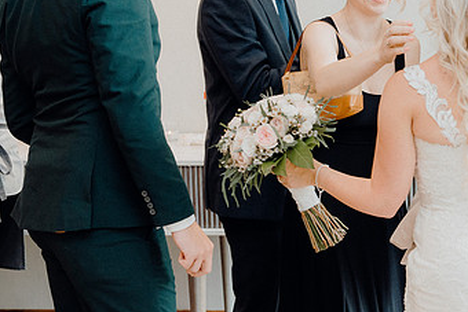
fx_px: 975
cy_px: 97
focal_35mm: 75
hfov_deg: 26.4
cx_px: 387
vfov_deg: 18.1
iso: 2500
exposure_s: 1/200
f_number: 3.5
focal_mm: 44
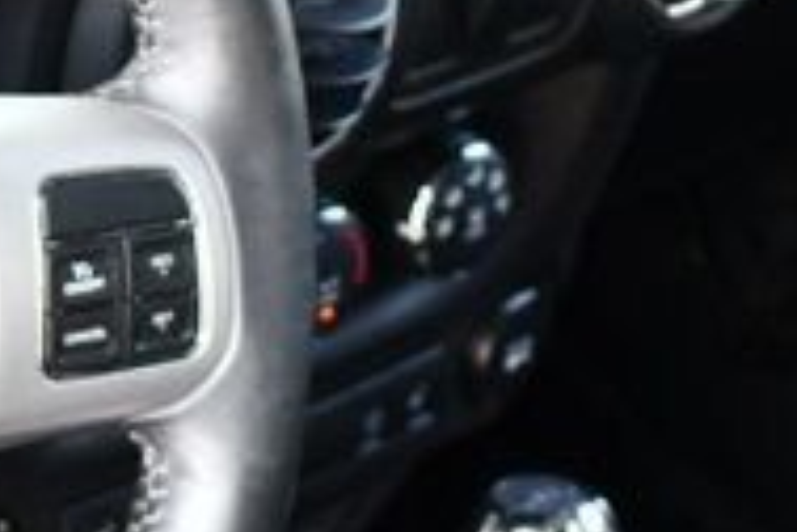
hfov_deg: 11.1
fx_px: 3963
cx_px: -337
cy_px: 236
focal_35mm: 179
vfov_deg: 7.7
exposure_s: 1/160
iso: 800
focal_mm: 22
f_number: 3.8
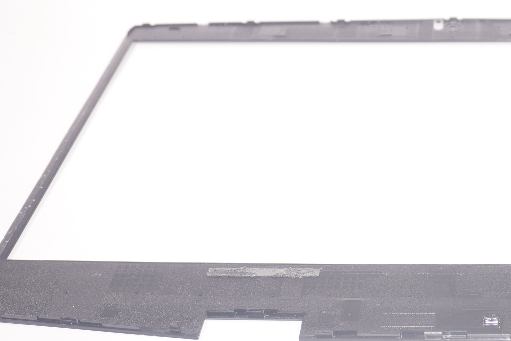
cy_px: 194
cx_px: 454
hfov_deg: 25.5
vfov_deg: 17.7
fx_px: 1093
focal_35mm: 77
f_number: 5.6
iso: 100
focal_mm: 26
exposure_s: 1/60
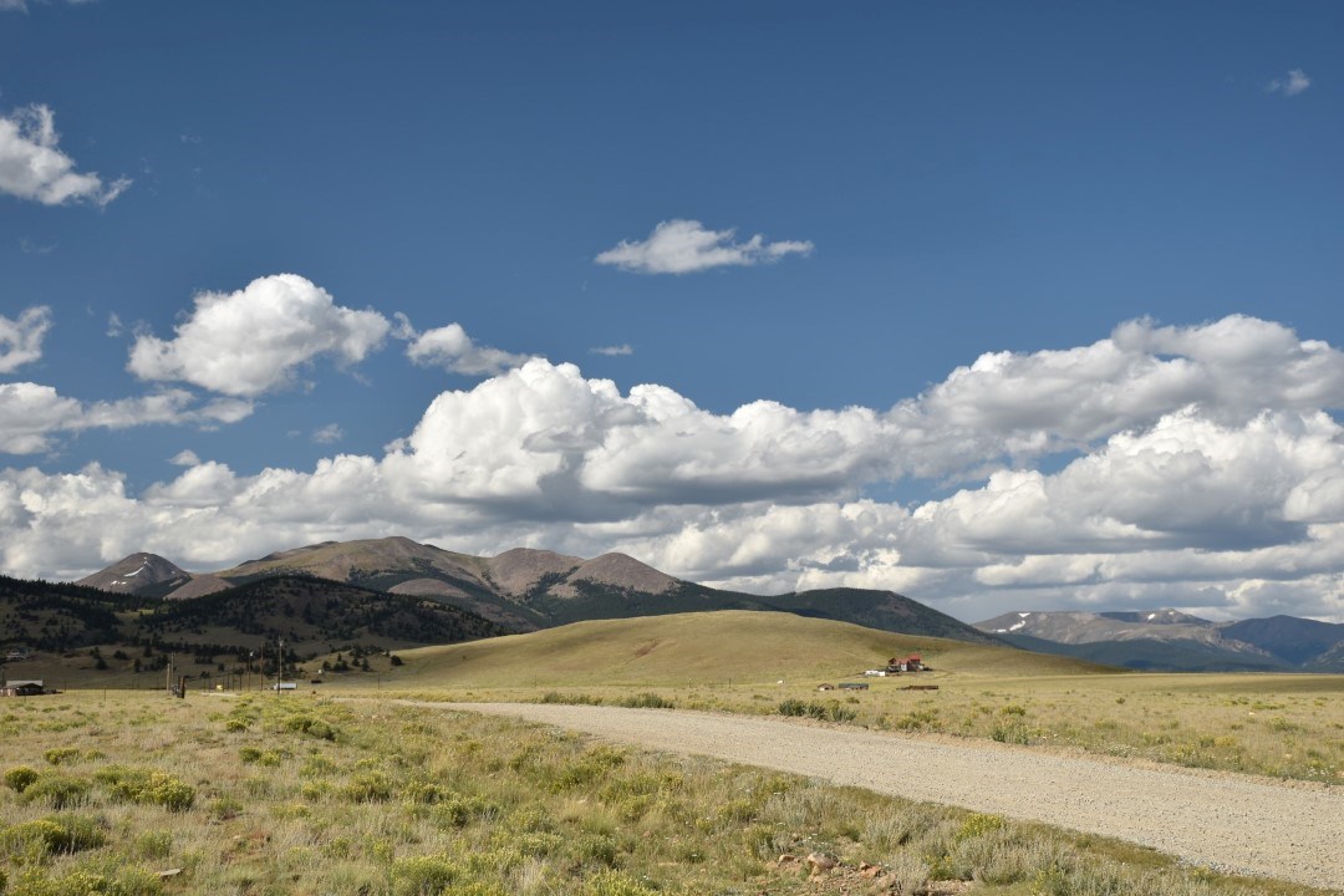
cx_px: 672
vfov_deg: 22.6
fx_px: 2240
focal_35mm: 60
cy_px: 448
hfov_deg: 33.4
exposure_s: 1/250
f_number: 6.3
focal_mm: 40
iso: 100
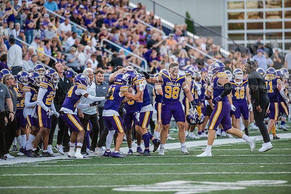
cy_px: 97
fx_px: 2425
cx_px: 146
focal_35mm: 300
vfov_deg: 4.6
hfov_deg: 6.9
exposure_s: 1/1250
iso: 800
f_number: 3.2
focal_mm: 300
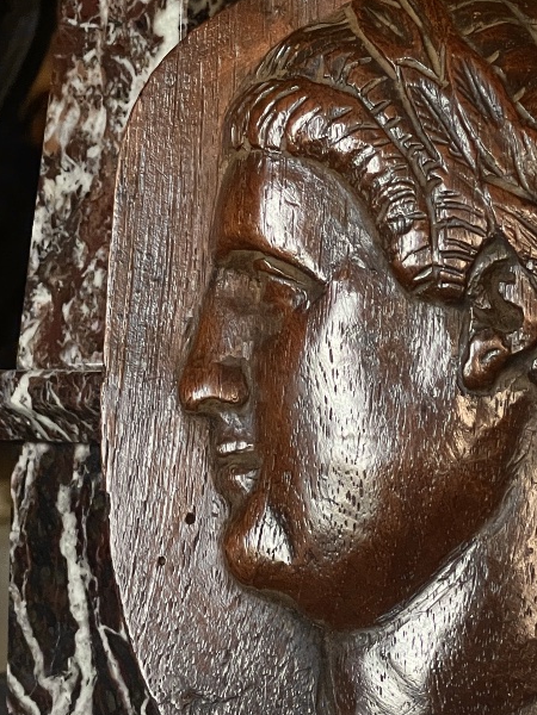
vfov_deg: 18.8
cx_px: 415
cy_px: 203
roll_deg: +2.5
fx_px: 2151
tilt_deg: +4.4
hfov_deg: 14.2
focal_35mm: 104
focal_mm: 6
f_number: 2
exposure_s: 1/60
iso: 400
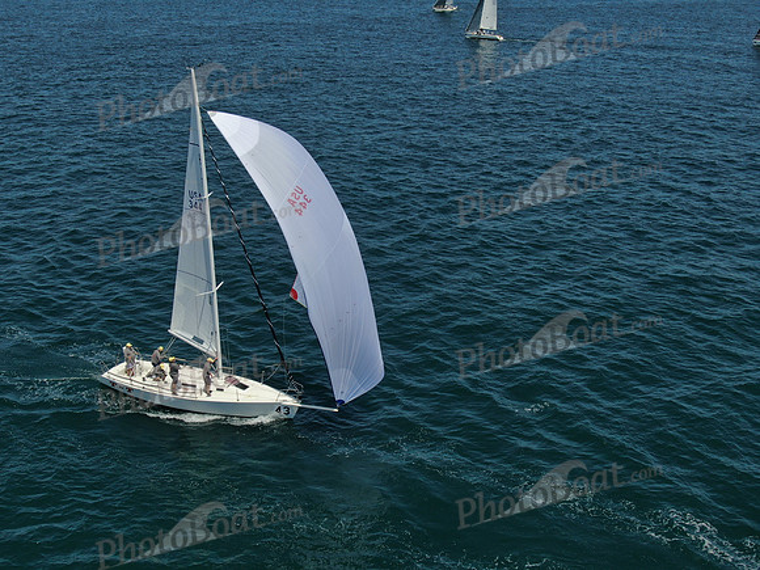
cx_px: 380
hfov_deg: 39.7
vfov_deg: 30.3
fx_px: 1054
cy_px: 285
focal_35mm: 48
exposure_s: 1/1600
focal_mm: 8.6
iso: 100
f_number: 3.8
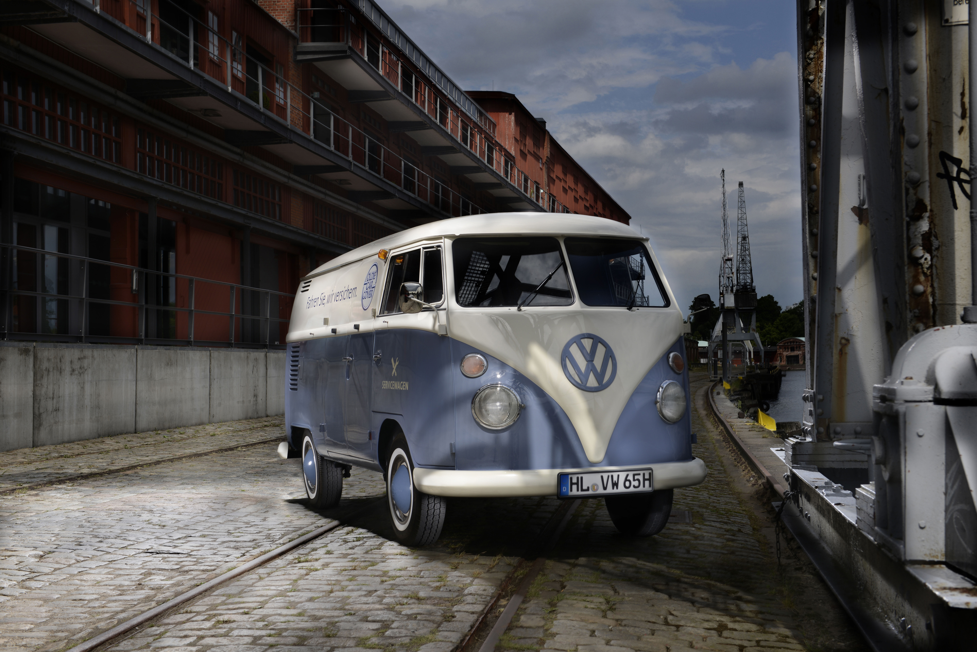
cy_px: 326
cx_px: 488
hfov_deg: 41.1
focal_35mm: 48
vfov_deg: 28.1
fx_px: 1303
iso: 100
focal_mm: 48
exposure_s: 1/640
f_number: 8
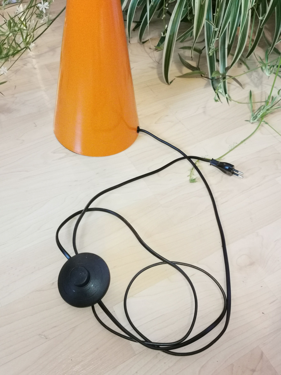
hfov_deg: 45.4
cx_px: 140
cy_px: 188
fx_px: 336
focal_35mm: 31
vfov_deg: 58.4
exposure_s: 1/50
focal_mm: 5.58
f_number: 1.8
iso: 320
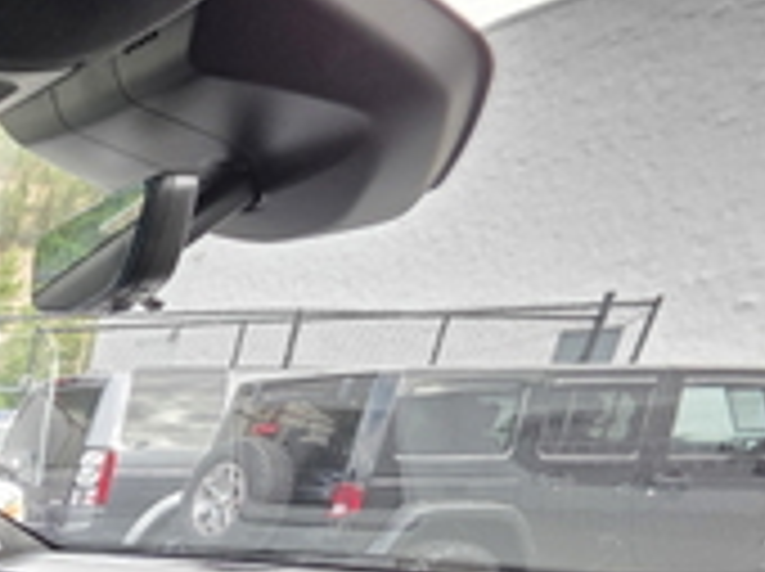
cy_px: 941
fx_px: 1081
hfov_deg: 21.6
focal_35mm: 49
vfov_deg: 22.2
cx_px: -648
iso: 64
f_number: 1.9
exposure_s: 1/120
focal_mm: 2.2
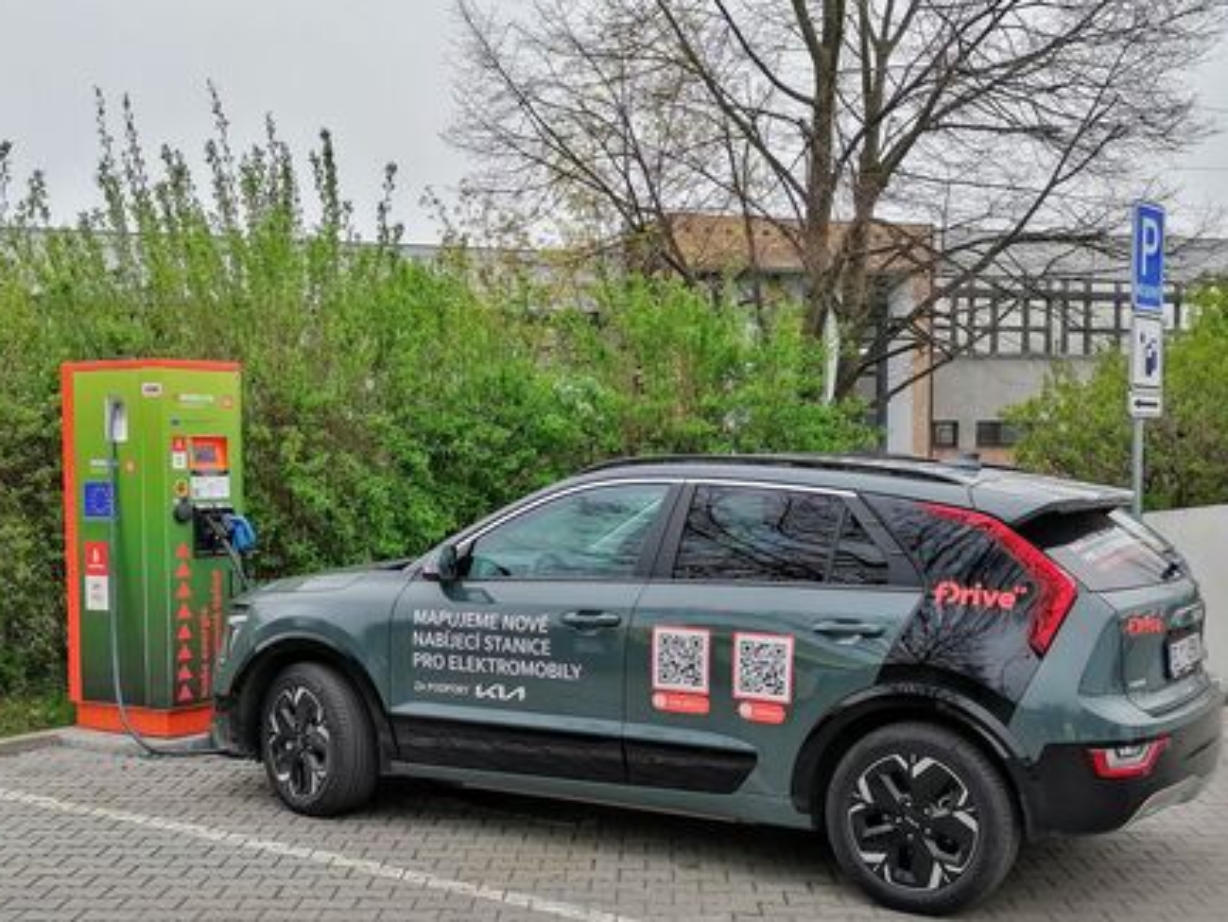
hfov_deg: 39.6
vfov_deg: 30.2
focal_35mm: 48
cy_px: 550
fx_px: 1703
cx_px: 652
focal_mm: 5.3
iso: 50
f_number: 1.8
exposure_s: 1/464
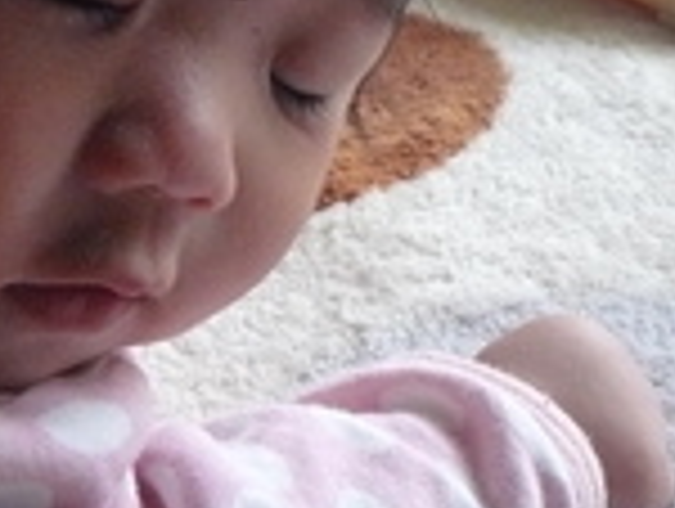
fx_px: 1875
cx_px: 284
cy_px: 49
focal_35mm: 96
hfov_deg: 20.4
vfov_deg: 15.3
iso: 400
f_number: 2.8
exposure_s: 1/50
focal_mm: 6
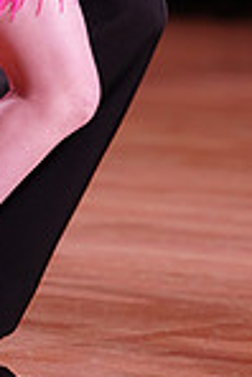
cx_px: 47
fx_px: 7825
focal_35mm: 747
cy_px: -237
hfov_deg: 1.8
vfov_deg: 2.7
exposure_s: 1/250
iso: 800
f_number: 2.8
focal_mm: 191
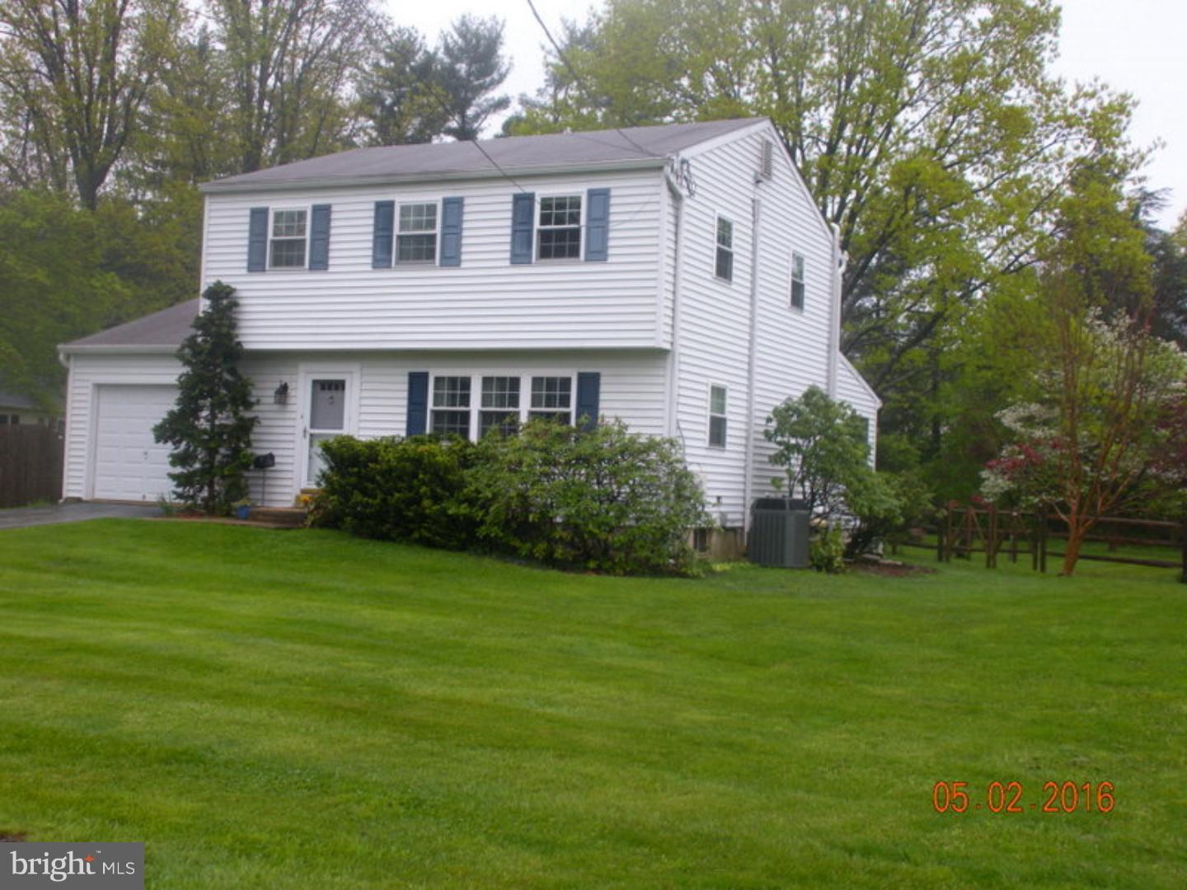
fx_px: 1509
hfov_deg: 42.9
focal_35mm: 44
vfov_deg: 32.9
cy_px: 445
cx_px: 594
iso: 64
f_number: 4
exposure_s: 1/143
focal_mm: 7.7
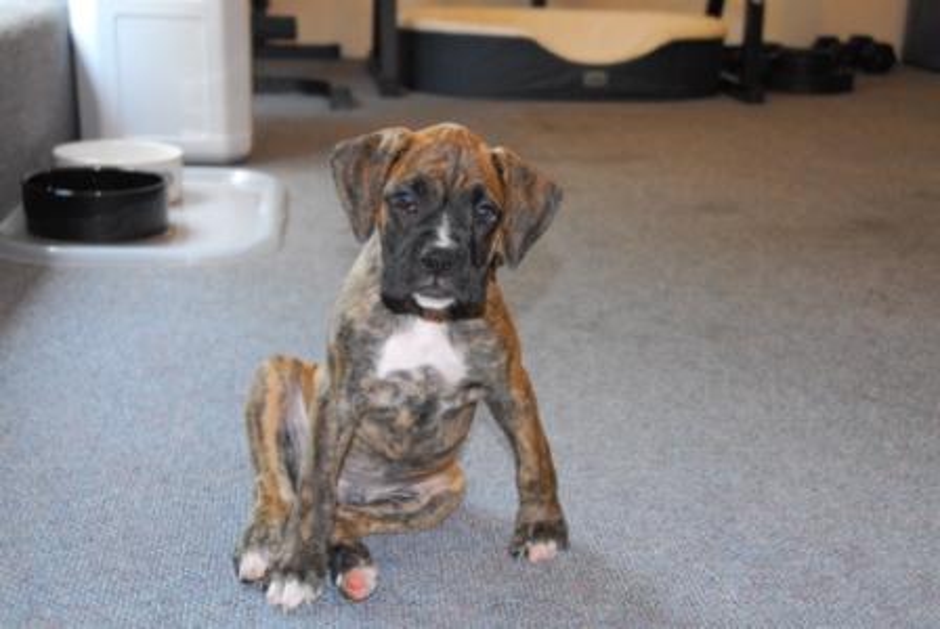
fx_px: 1255
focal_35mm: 48
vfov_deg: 28.2
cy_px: 314
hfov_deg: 41.1
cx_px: 470
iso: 1600
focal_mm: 32
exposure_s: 1/30
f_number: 5.6
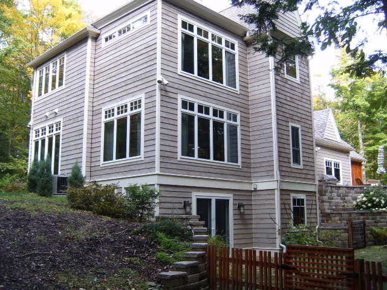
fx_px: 414
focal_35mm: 37
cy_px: 145
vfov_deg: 38.7
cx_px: 194
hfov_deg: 50.1
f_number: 2.9
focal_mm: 6.2
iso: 63
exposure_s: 1/90
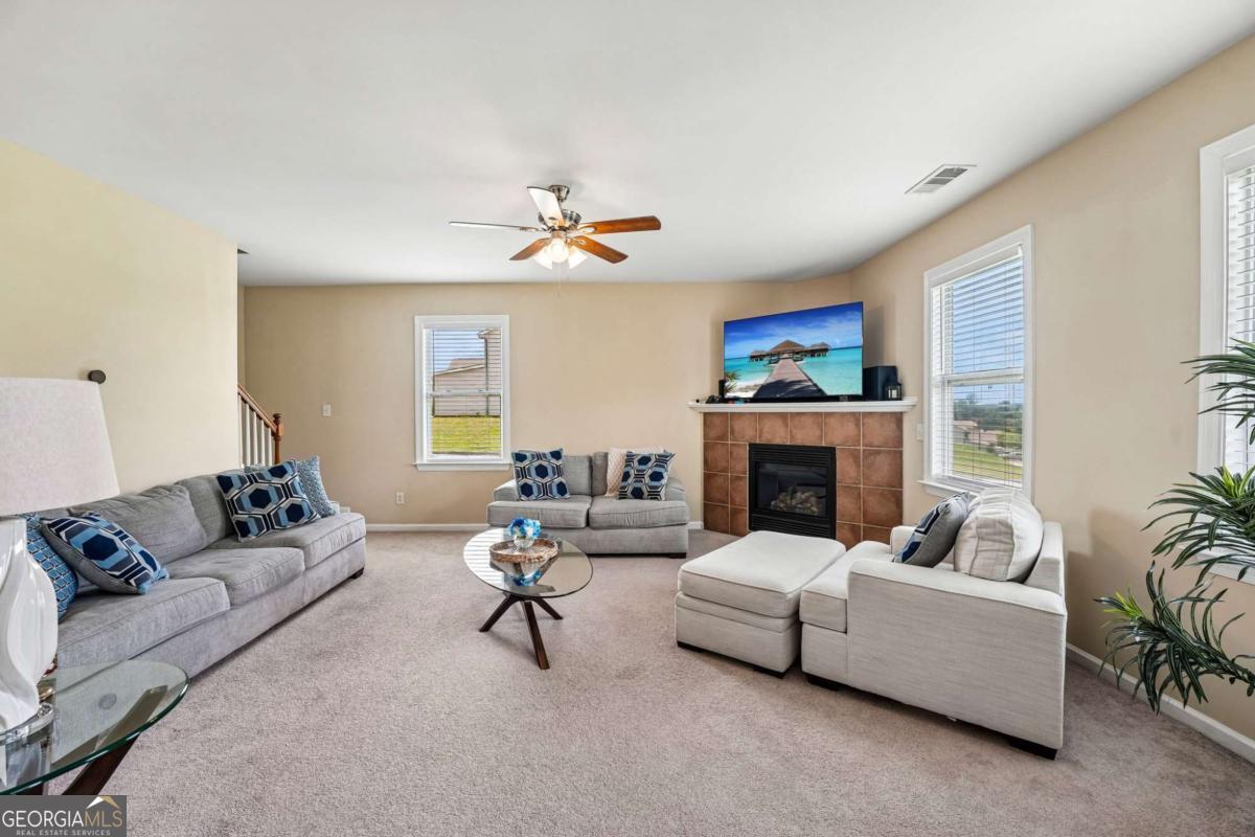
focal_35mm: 14
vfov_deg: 81.2
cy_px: 418
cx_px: 628
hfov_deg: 104.3
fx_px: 488
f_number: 8
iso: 320
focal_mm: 14
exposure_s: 1/30
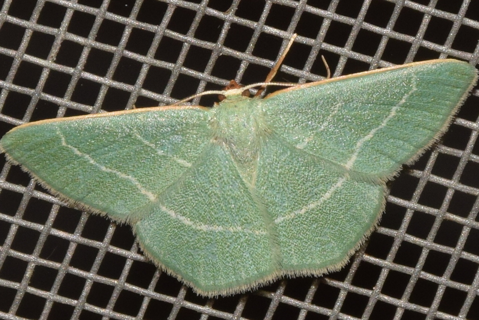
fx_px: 2797
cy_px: 160
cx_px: 240
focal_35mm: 210
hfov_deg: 9.8
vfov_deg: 6.6
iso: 400
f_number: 14
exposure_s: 1/200
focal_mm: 140
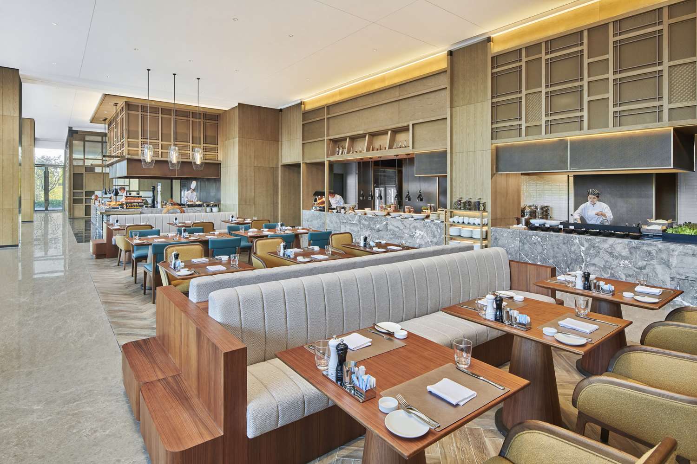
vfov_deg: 64.6
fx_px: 368
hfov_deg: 86.9
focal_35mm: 19
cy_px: 232
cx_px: 348
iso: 200
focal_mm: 19
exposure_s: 1/10
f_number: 11
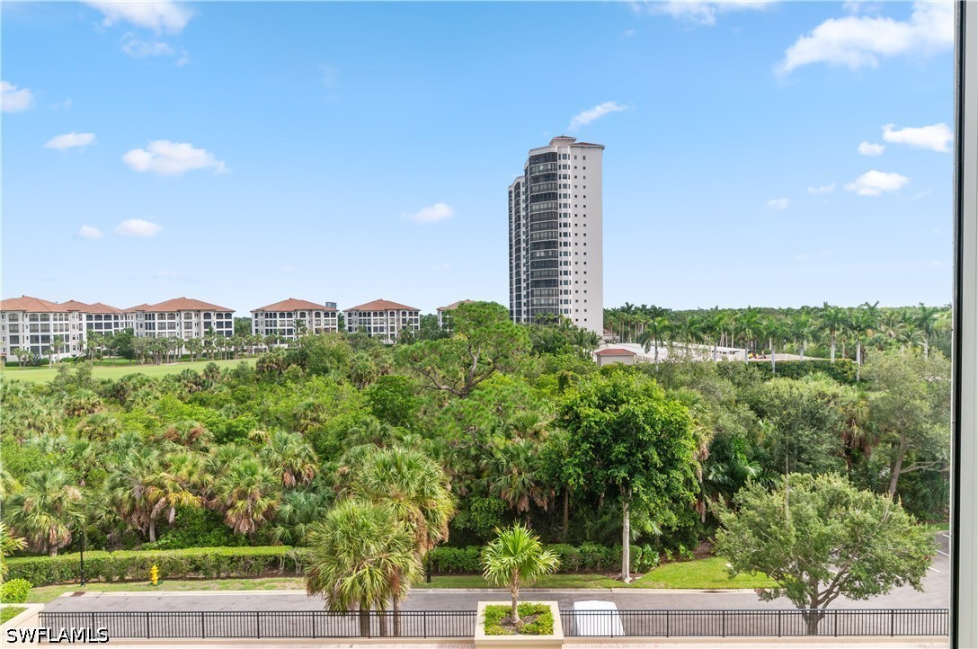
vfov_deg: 53.0
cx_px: 489
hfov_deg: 73.8
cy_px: 324
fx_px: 651
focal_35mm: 24
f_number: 6.3
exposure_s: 1/160
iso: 200
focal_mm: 16
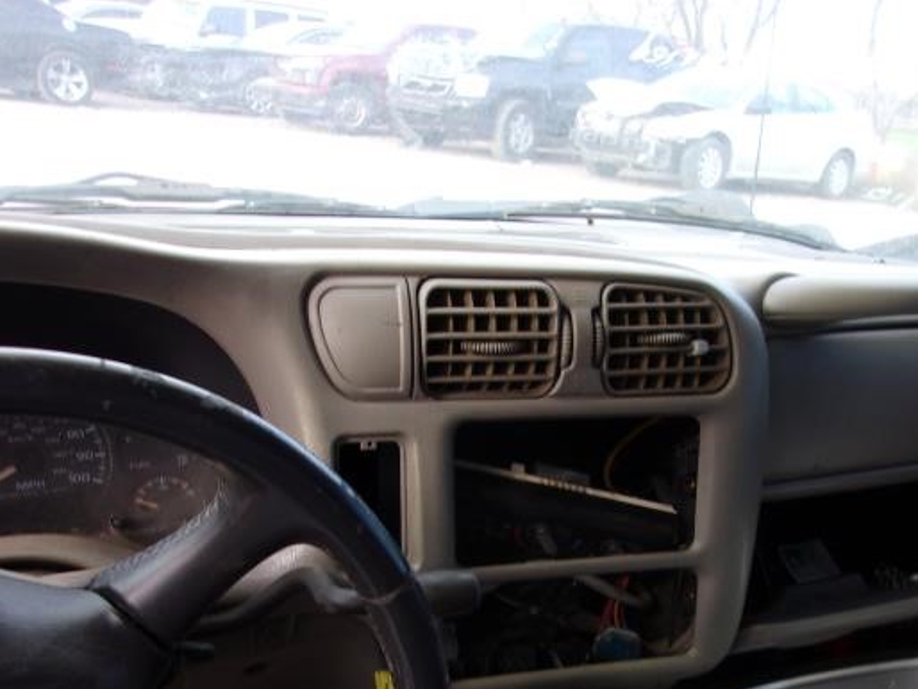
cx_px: 586
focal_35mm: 42
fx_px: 1114
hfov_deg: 44.3
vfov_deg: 33.6
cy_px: 521
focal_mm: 4.9
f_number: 3
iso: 80
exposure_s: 1/38
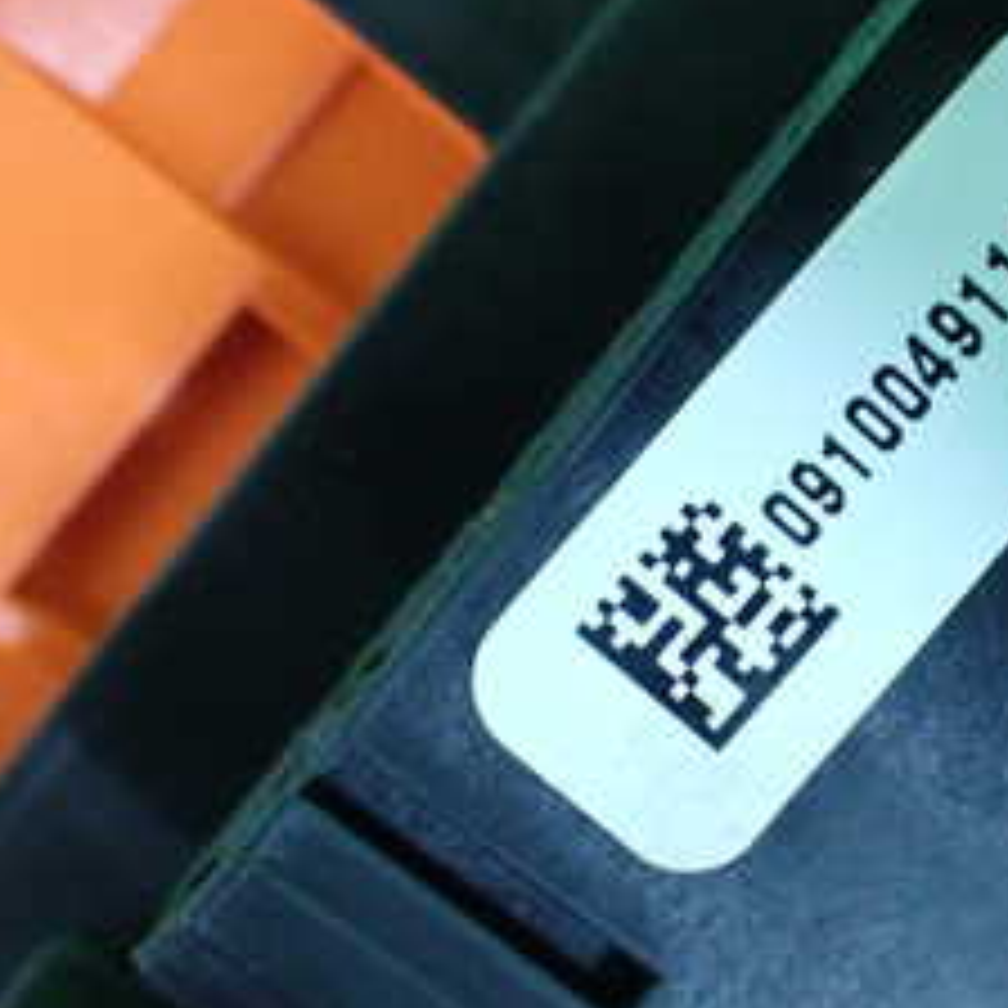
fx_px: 2339
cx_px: 914
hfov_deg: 23.6
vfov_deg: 24.3
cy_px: 490
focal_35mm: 71
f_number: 2.3
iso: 800
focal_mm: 5.4
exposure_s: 1/40
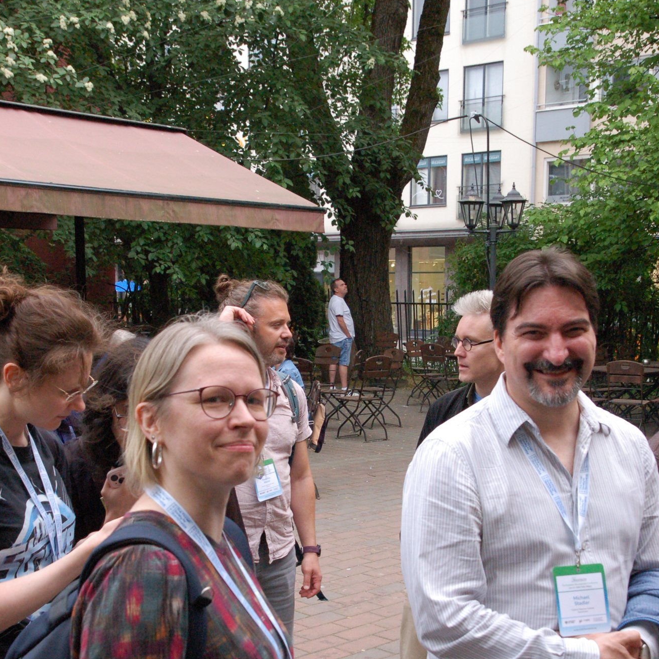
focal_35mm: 53
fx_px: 1134
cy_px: 457
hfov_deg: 32.4
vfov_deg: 32.0
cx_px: 334
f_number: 10
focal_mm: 27
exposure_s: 1/125
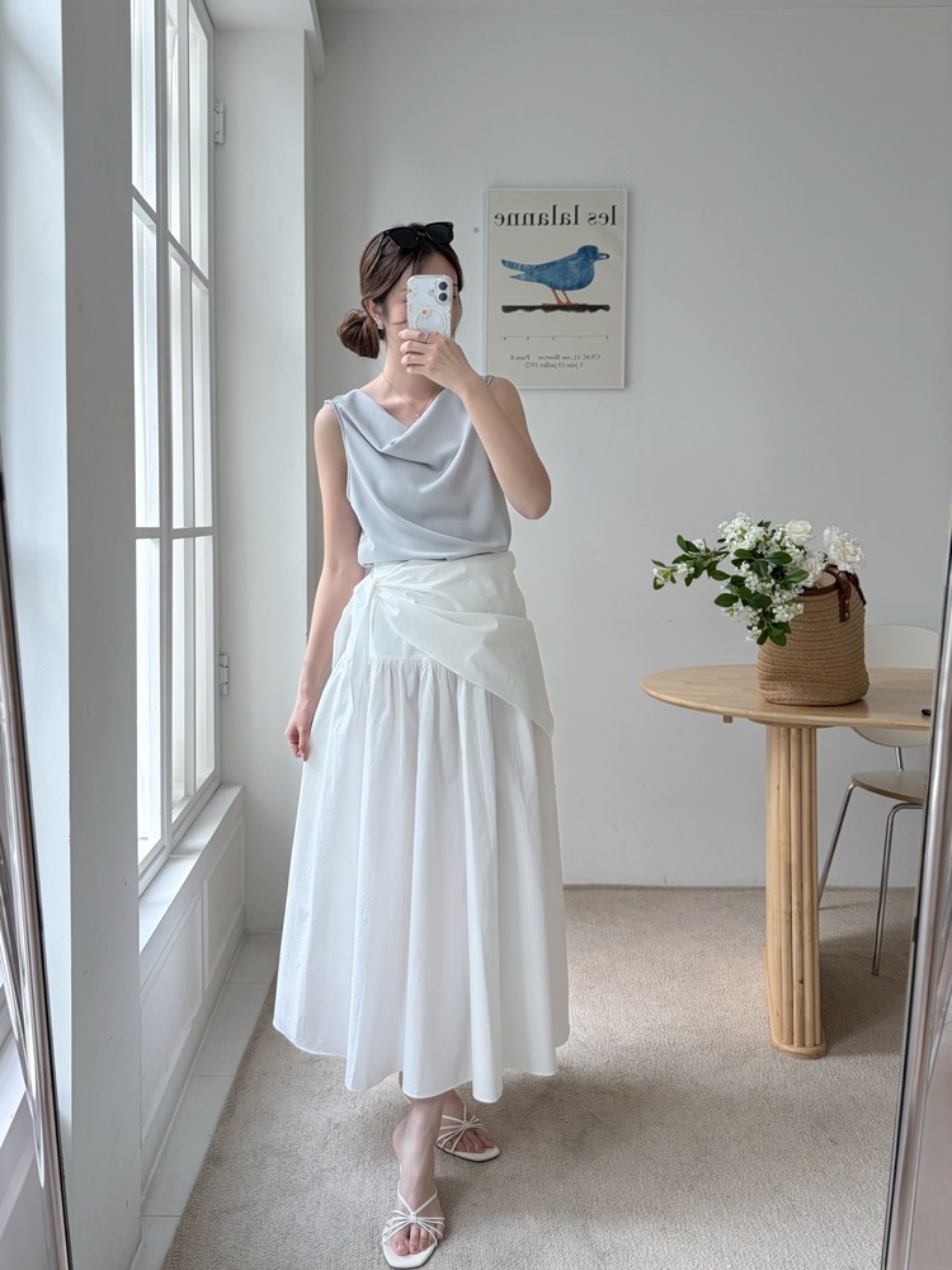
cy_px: 635
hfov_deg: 53.1
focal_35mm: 26
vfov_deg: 67.3
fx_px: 953
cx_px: 476
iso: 50
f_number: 1.6
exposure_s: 1/120
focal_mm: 5.96
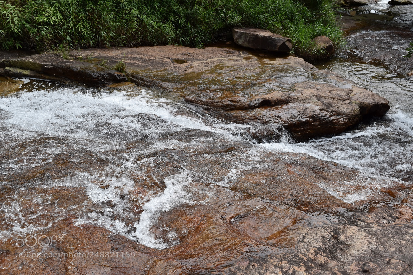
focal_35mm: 39
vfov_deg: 34.2
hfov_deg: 49.5
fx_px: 448
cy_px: 138
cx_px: 206
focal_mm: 26
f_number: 9
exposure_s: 1/320
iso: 200
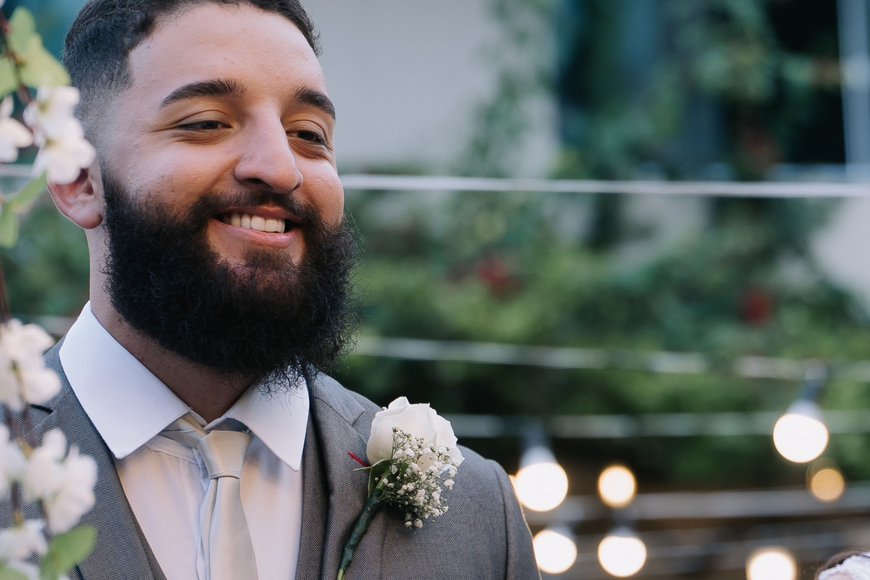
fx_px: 4301
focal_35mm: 178
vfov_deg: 7.7
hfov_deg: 11.5
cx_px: 676
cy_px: 448
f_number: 2.8
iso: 400
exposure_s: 1/125
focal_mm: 70
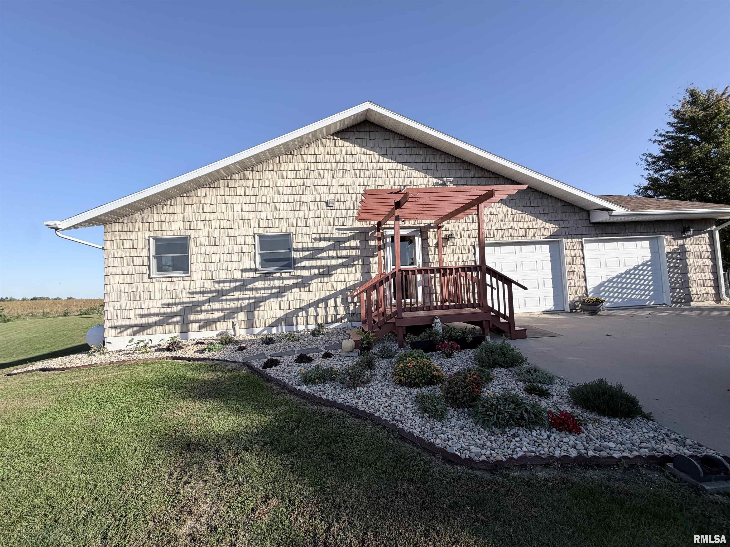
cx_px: 365
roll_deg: +3.3
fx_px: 295
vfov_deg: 85.7
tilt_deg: +2.6
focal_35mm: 14
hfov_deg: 102.1
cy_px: 274
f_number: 2.2
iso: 25
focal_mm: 2.22
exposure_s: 1/770
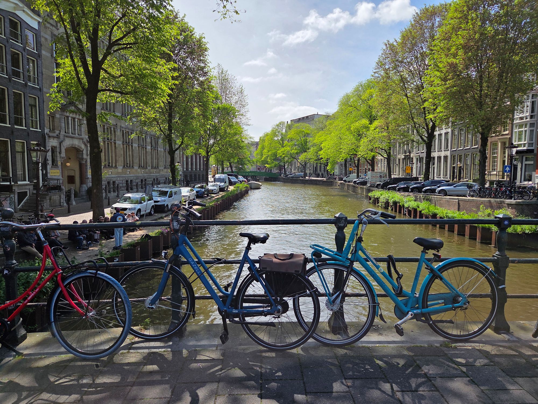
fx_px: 357
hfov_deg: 73.9
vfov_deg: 58.9
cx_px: 269
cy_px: 202
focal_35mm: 23
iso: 80
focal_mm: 5.4
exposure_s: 1/7328
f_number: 1.8
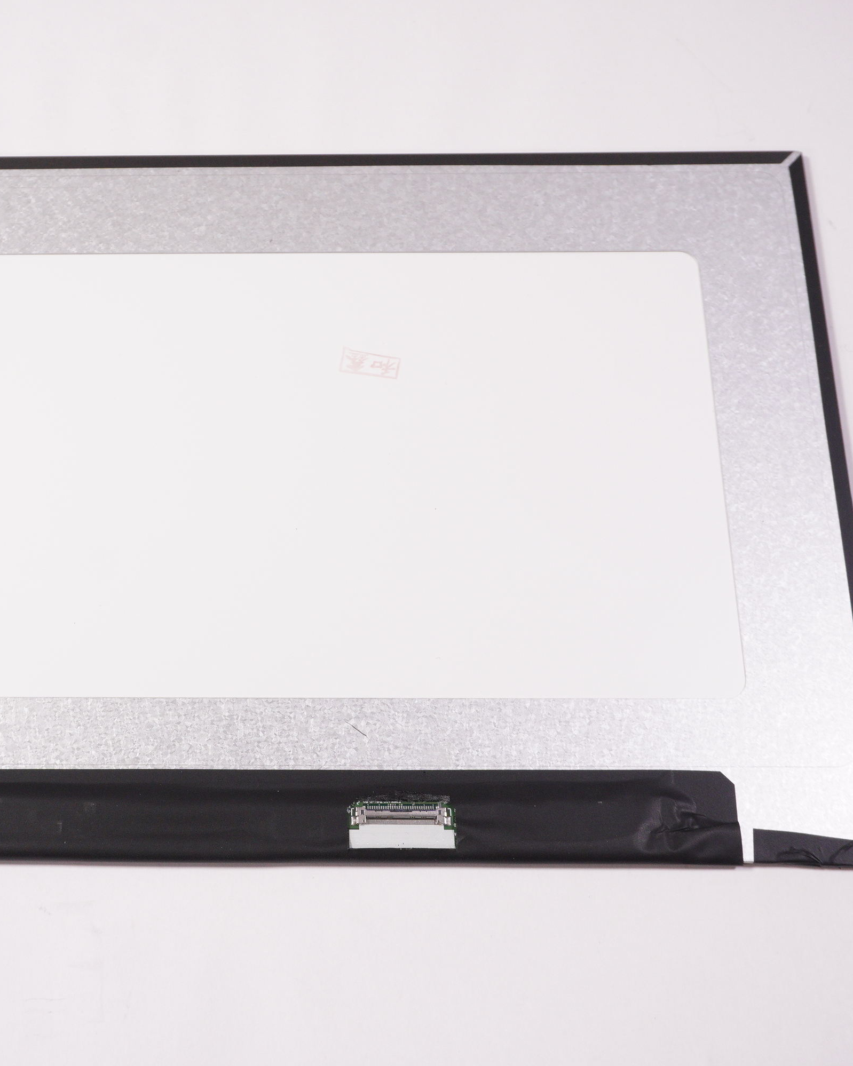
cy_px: 533
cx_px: 217
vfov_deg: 38.3
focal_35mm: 49
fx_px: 1537
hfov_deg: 30.5
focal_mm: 23
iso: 800
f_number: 6.3
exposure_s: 1/250
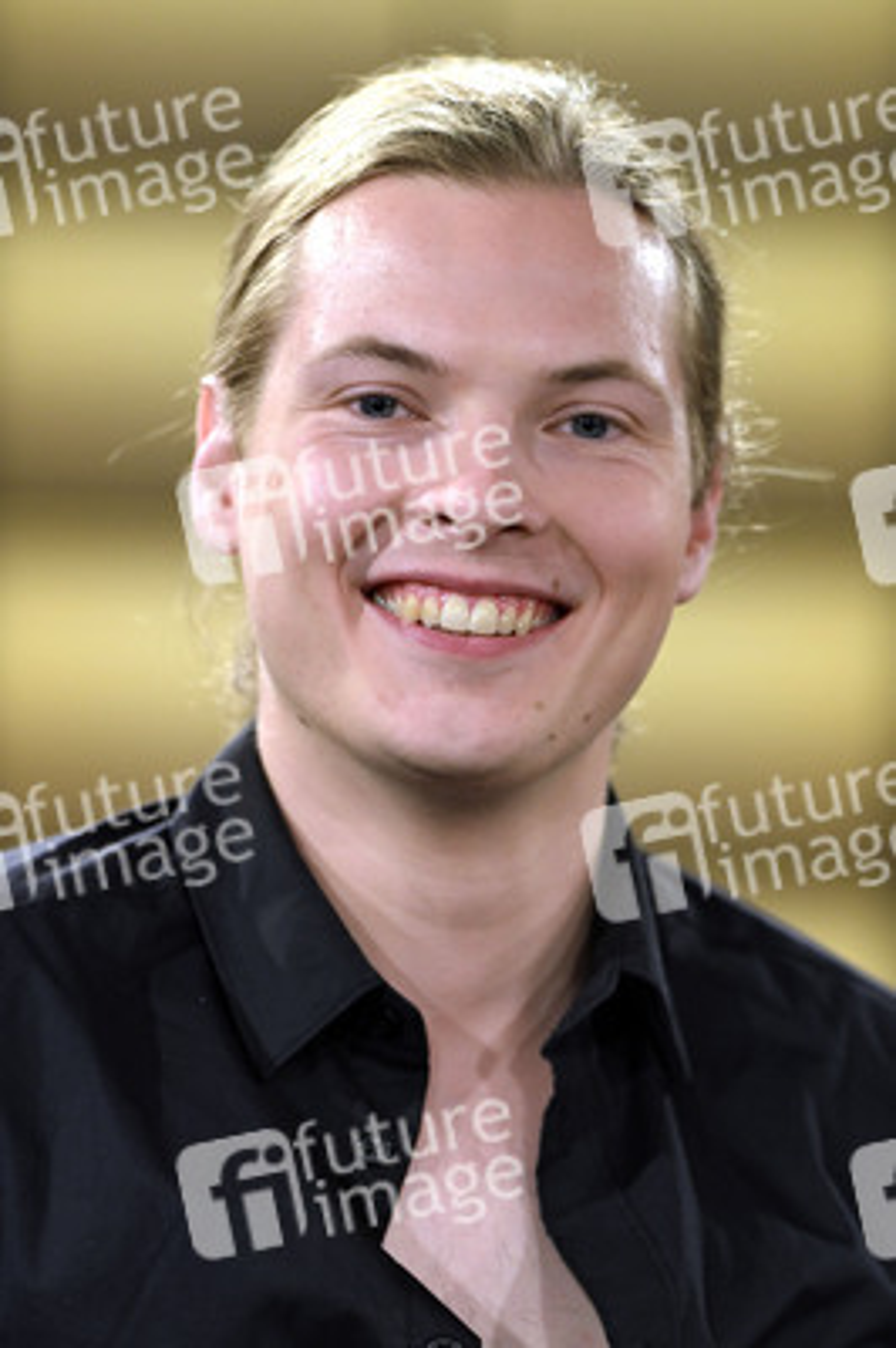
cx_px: 448
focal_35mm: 135
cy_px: 674
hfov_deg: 10.1
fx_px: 5048
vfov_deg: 15.2
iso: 1000
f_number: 2.2
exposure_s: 1/320
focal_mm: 135
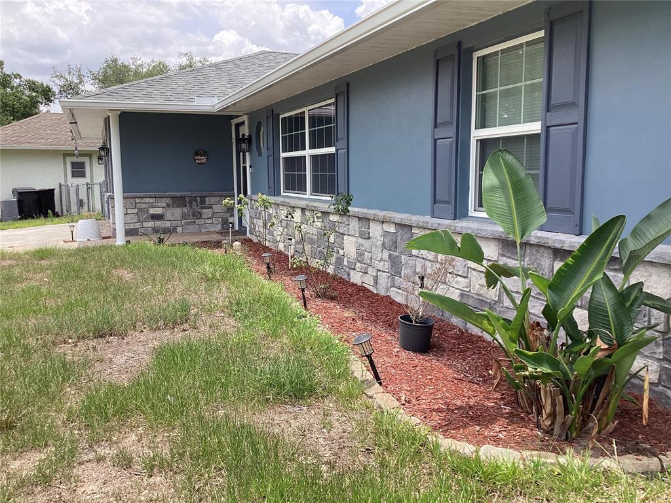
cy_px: 252
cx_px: 336
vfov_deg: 45.4
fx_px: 601
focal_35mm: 31
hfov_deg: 58.4
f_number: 2.4
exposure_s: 1/429
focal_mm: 3.3
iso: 25
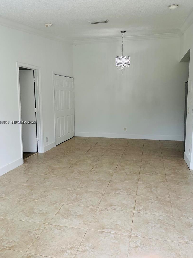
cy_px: 123
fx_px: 216
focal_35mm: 29
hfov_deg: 48.2
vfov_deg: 61.6
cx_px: 99
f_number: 1.6
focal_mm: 5.1
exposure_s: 1/120
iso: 64
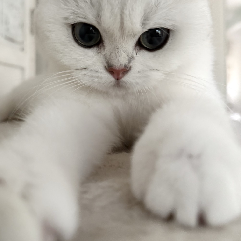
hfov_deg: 48.2
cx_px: 98
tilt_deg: +3.5
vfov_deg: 47.3
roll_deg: +0.1
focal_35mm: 34
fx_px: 268
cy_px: 72
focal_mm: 6.76
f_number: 1.78
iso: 800
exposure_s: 1/54
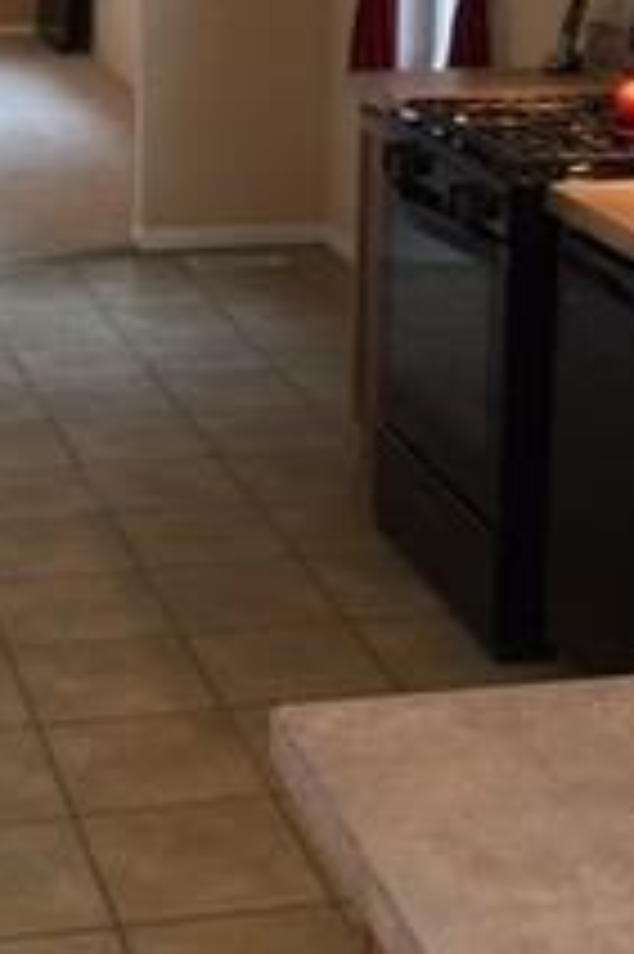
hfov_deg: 14.9
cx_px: 126
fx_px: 2408
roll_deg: -0.1
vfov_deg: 22.0
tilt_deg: -9.6
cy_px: 135
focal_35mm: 91
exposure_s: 1/15
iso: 32
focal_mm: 4.15
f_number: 2.2
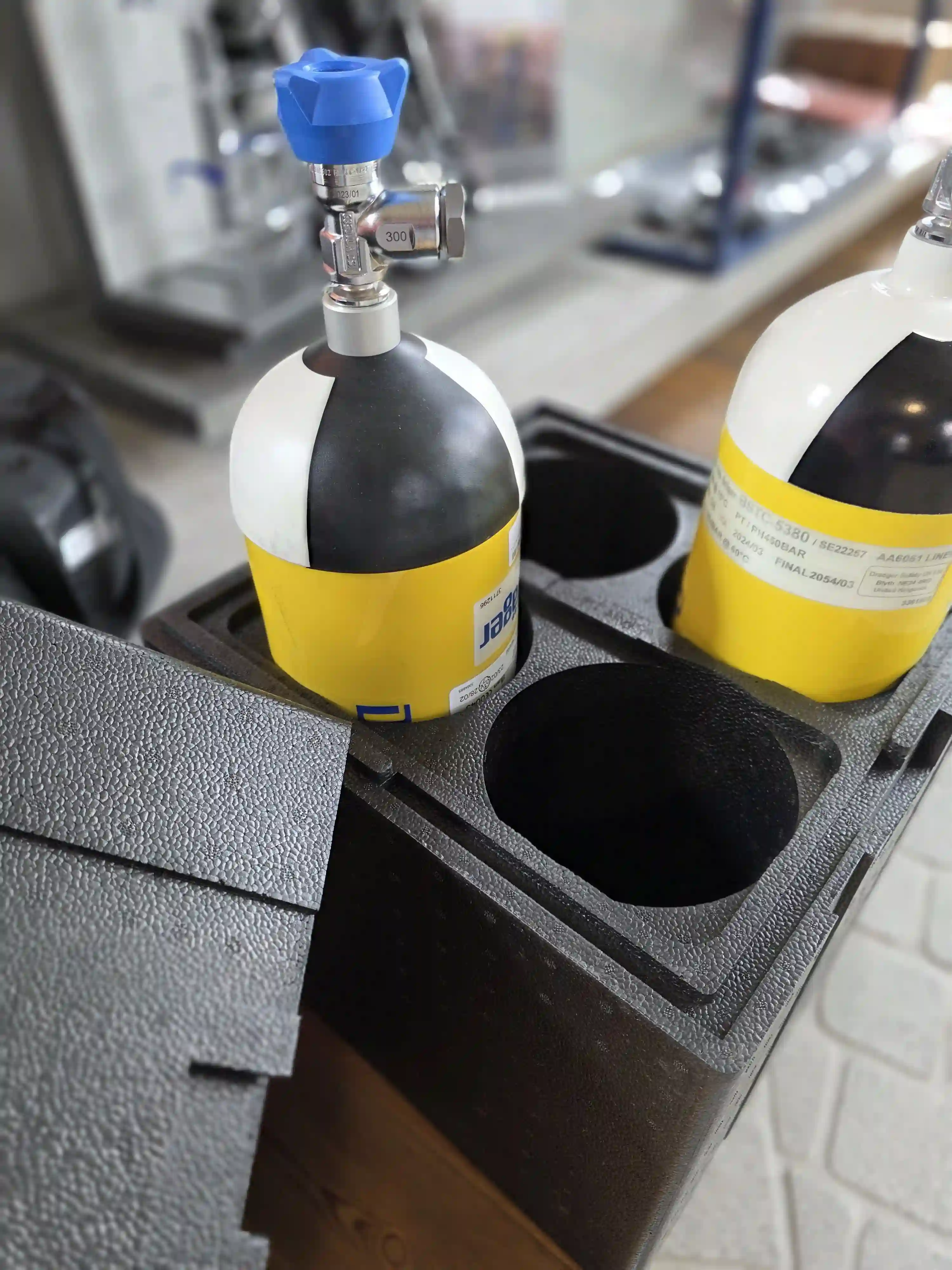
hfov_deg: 58.9
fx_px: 843
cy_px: 635
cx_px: 476
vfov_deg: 73.9
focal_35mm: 23
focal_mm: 6.3
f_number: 1.7
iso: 250
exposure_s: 1/182
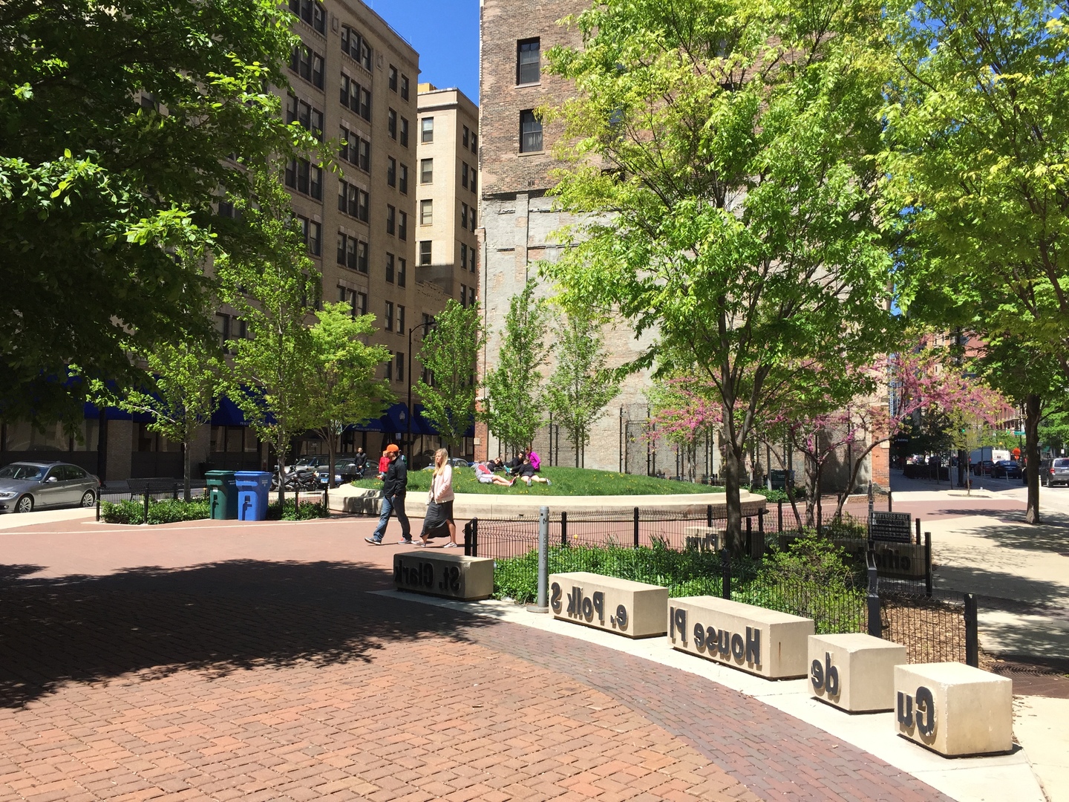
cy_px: 401
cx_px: 534
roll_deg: -0.1
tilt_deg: +3.2
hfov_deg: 61.7
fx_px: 896
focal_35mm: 29
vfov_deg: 48.2
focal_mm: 4.15
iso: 32
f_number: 2.2
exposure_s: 1/1412
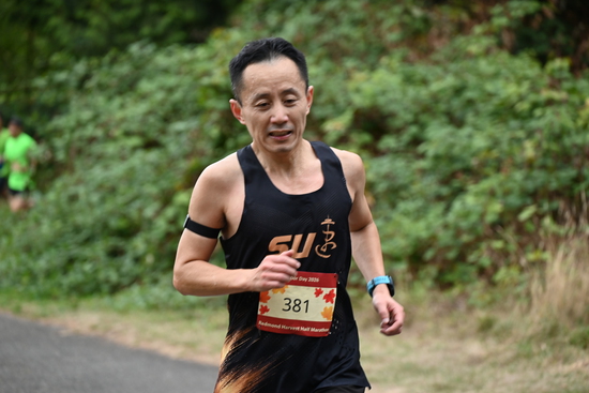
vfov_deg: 6.9
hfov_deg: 10.3
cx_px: 294
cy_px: 196
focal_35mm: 200
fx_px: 3273
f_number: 6.3
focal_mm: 200
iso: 1250
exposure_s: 1/250
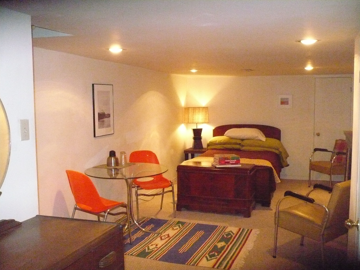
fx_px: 364
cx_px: 180
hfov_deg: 52.6
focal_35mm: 35
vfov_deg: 40.7
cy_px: 135
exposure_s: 1/50
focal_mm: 5.8
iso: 1250
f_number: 2.8
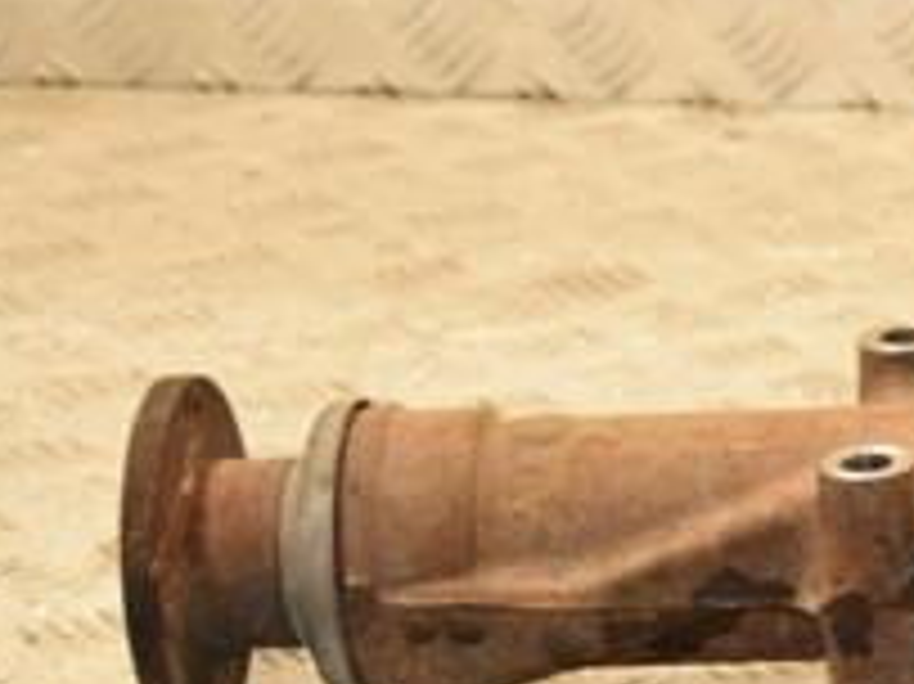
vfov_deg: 8.3
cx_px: 1252
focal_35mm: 179
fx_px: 4724
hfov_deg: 10.8
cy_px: 423
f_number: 5
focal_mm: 42
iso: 800
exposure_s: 1/200
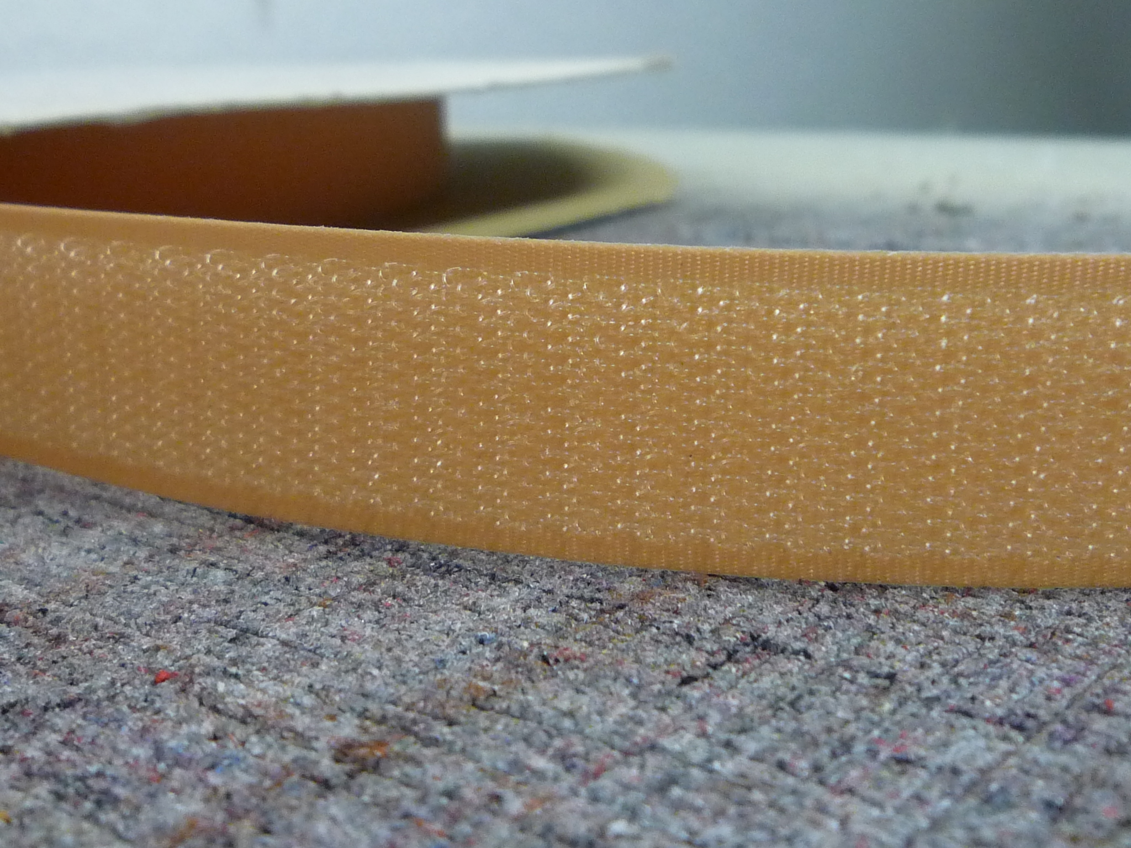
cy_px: 424
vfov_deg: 31.5
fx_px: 1503
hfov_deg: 41.2
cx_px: 566
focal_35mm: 46
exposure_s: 1/30
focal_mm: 4.5
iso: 250
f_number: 2.8
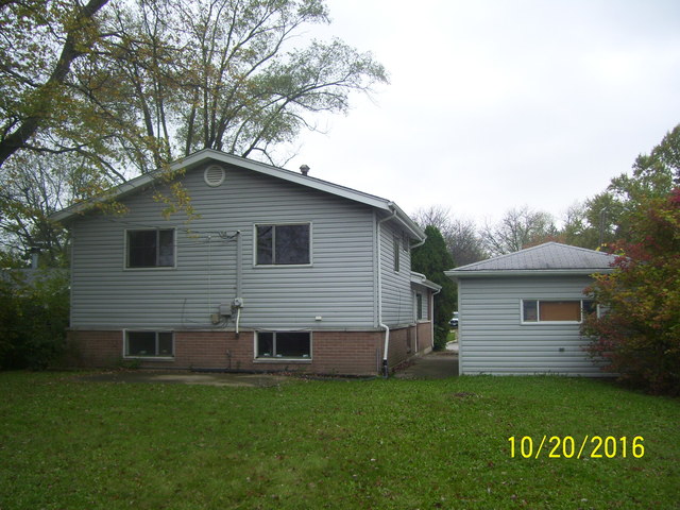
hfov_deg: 51.4
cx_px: 340
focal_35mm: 36
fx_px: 707
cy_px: 255
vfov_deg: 39.7
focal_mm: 6
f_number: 2.7
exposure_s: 1/400
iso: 80
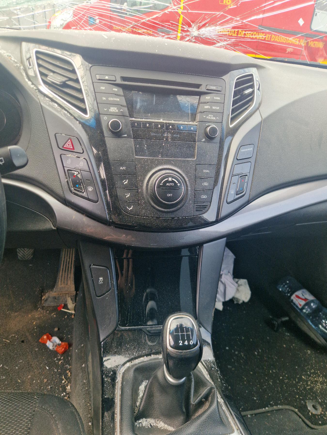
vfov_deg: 73.9
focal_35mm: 23
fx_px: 290
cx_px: 164
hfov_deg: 58.9
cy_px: 218
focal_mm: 5.4
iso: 50
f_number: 1.8
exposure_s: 1/119
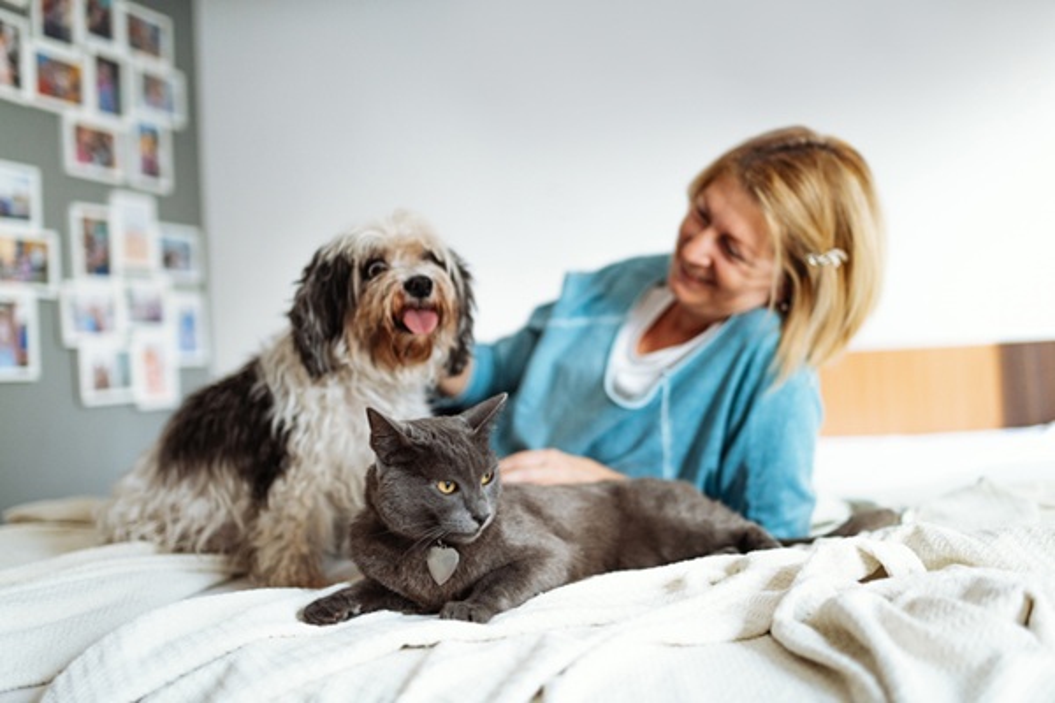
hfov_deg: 54.4
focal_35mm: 35
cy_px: 352
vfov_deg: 37.9
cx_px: 528
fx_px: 1026
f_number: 1.8
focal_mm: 35
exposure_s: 1/200
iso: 500
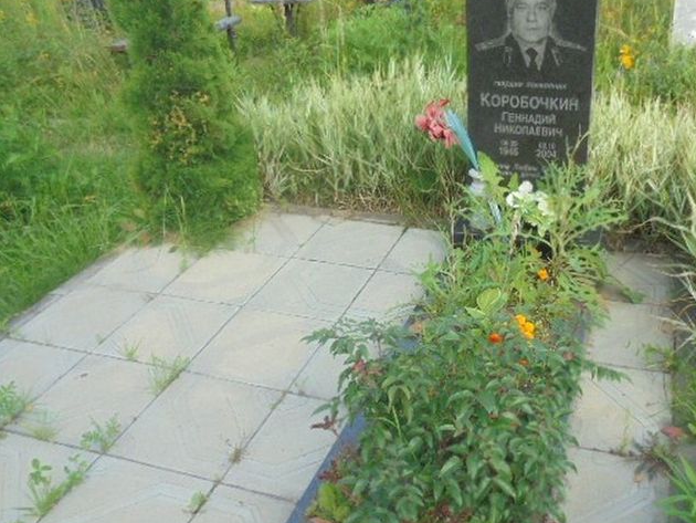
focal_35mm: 33
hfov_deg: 54.6
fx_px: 664
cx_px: 440
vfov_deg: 42.9
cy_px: 299
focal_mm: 4.6
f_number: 3.5
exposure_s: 1/250
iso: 160
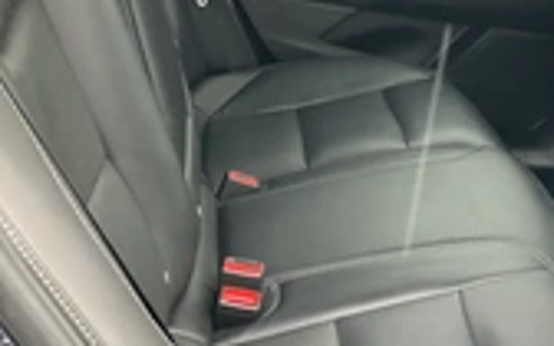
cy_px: 231
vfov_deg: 17.8
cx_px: 547
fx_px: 1102
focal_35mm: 73
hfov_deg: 26.8
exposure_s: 1/60
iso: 100
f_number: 1.8
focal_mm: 3
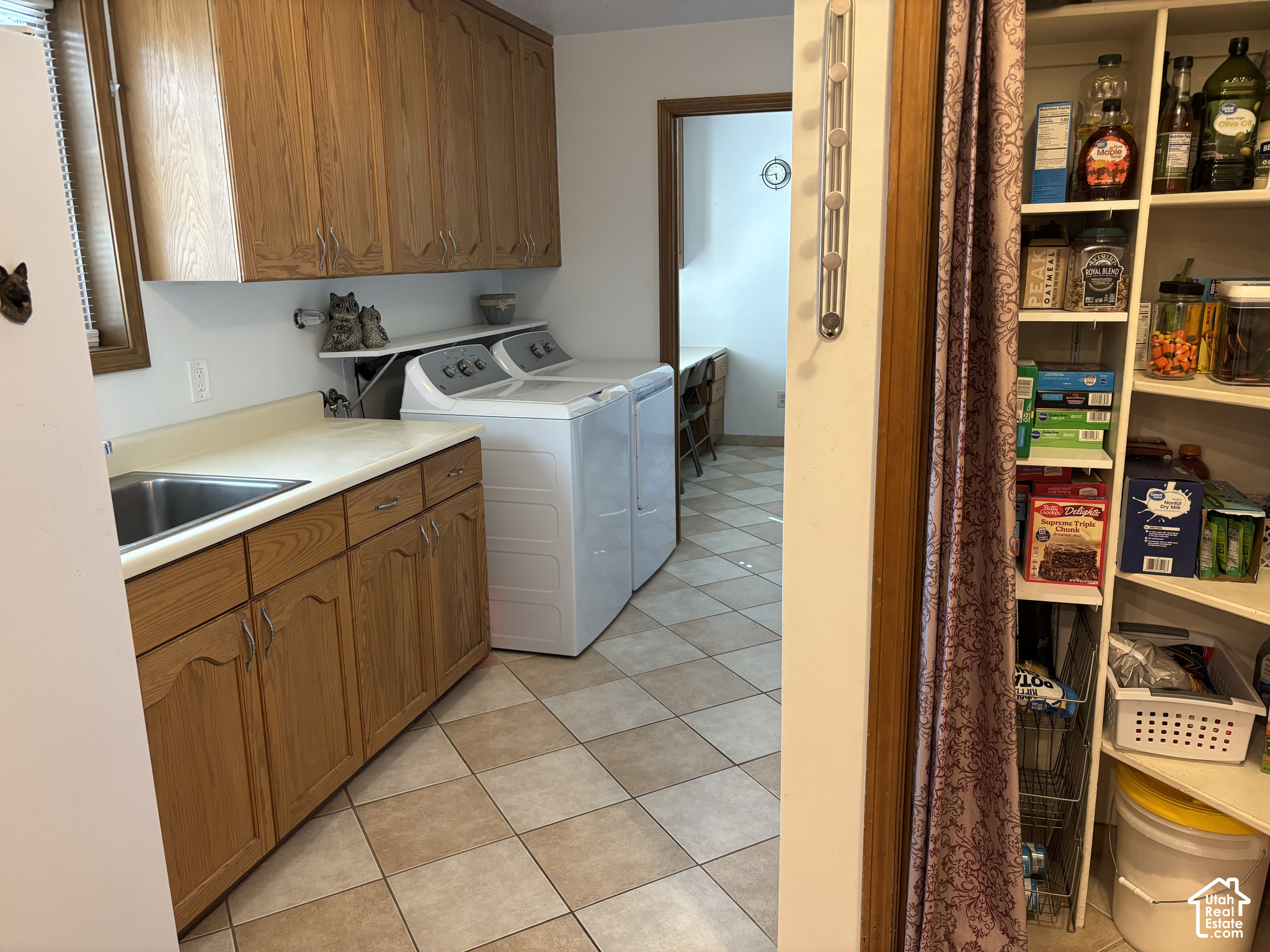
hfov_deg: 67.3
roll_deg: +0.7
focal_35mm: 26
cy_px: 476
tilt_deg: -13.1
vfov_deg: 53.1
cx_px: 635
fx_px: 954
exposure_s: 1/60
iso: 250
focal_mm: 5.96
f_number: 1.6
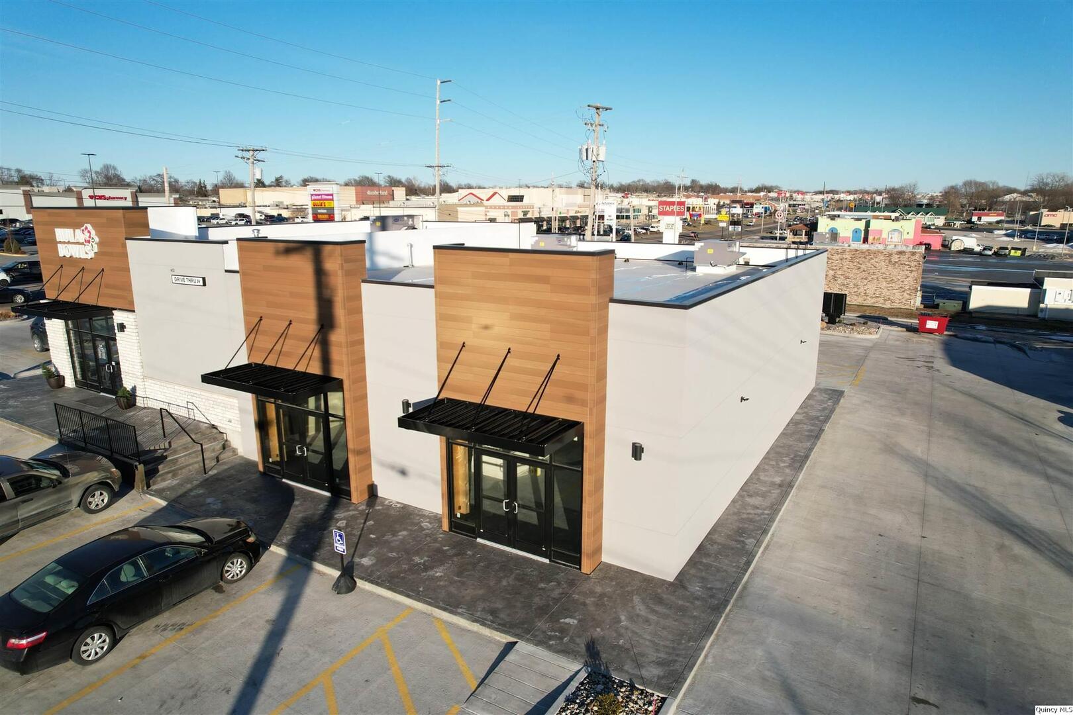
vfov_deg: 57.2
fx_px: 656
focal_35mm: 22
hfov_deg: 78.6
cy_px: 358
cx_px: 536
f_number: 2.8
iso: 110
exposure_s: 1/1500
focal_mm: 8.38
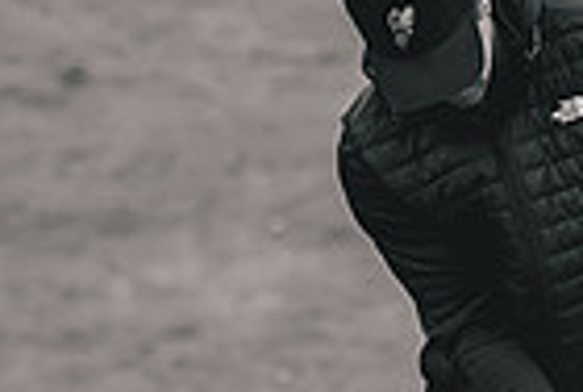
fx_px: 17884
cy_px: 511
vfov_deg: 1.3
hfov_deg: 1.9
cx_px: 701
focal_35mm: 1102
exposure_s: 1/3200
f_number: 2.8
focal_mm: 150
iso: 640
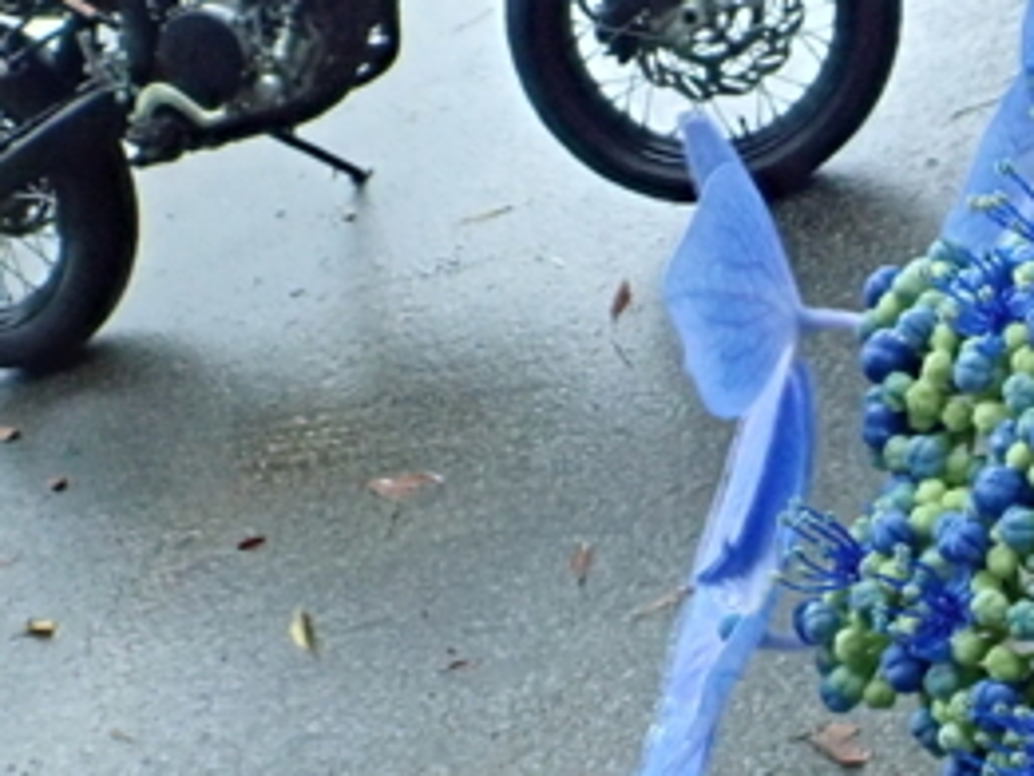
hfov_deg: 20.4
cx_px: 1109
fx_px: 2749
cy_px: 499
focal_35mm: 92
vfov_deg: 16.1
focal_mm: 5.5
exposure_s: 1/125
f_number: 3.2
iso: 800
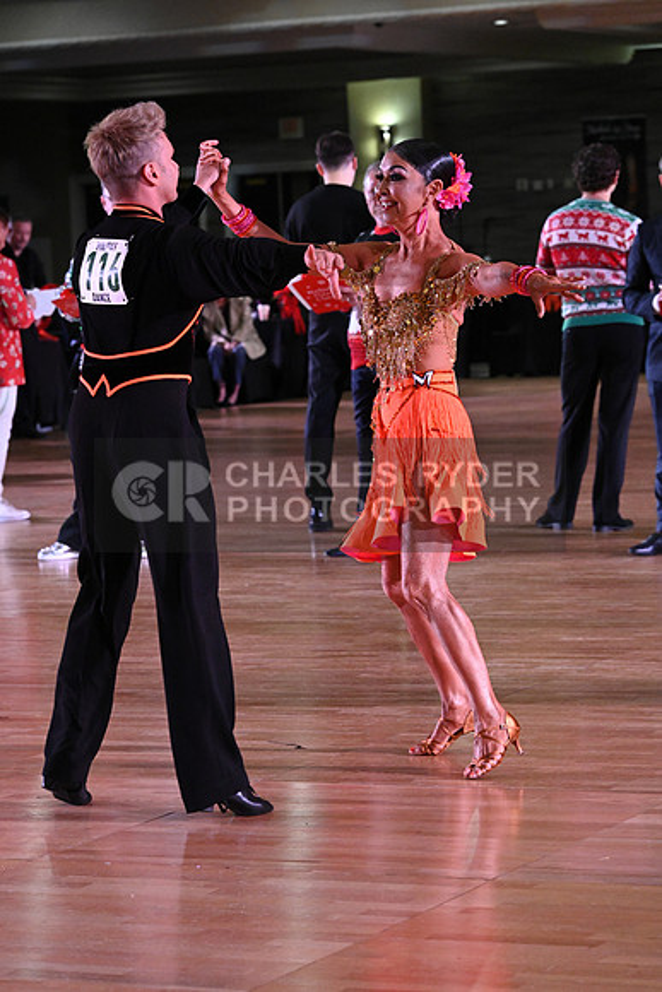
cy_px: 496
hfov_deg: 11.4
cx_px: 331
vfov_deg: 17.1
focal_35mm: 120
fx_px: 3308
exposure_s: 1/320
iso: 6400
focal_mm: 120
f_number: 7.1
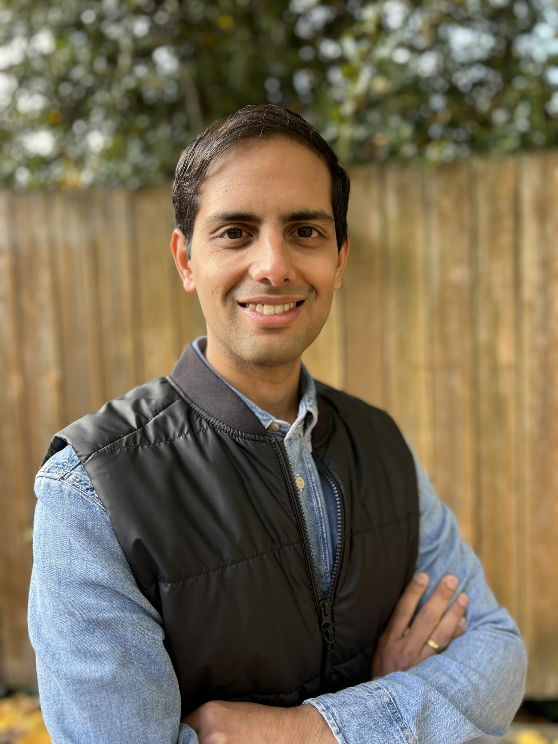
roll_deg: +2.2
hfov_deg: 53.1
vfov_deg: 67.3
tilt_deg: -3.5
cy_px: 372
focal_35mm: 26
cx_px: 279
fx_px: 559
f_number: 1.5
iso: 40
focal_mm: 5.7
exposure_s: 1/240
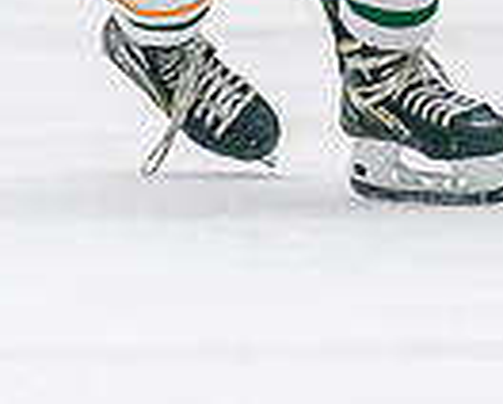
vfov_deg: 1.0
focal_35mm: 1483
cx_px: 431
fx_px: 22110
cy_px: -456
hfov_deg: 1.3
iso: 3200
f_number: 2.8
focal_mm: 173
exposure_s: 1/1250
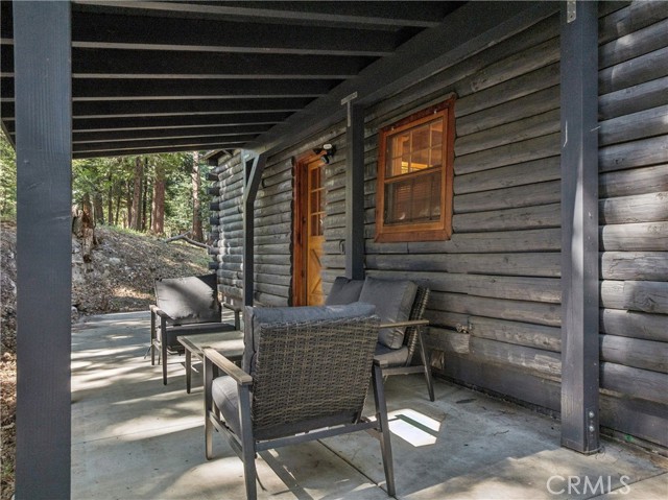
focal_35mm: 24
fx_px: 463
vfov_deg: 56.8
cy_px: 250
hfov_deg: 71.6
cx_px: 334
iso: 430
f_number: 2.8
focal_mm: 12.3
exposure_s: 1/13
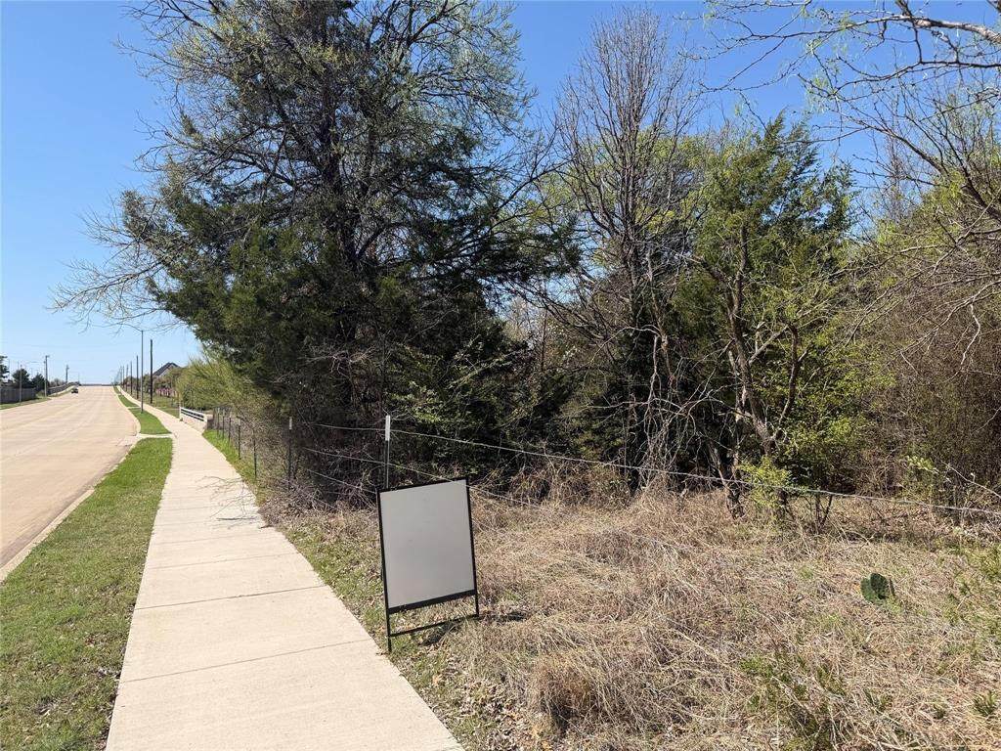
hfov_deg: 71.6
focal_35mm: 24
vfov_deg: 56.8
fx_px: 694
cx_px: 500
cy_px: 376
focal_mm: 6.76
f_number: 1.78
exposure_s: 1/3953
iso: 80
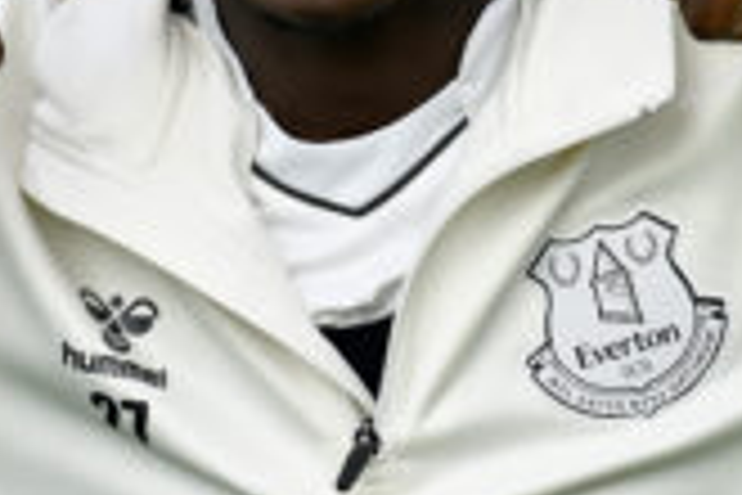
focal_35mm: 1822
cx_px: 369
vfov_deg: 0.8
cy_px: 158
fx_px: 37551
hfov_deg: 1.1
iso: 400
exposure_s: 1/4000
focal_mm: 400
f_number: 2.8
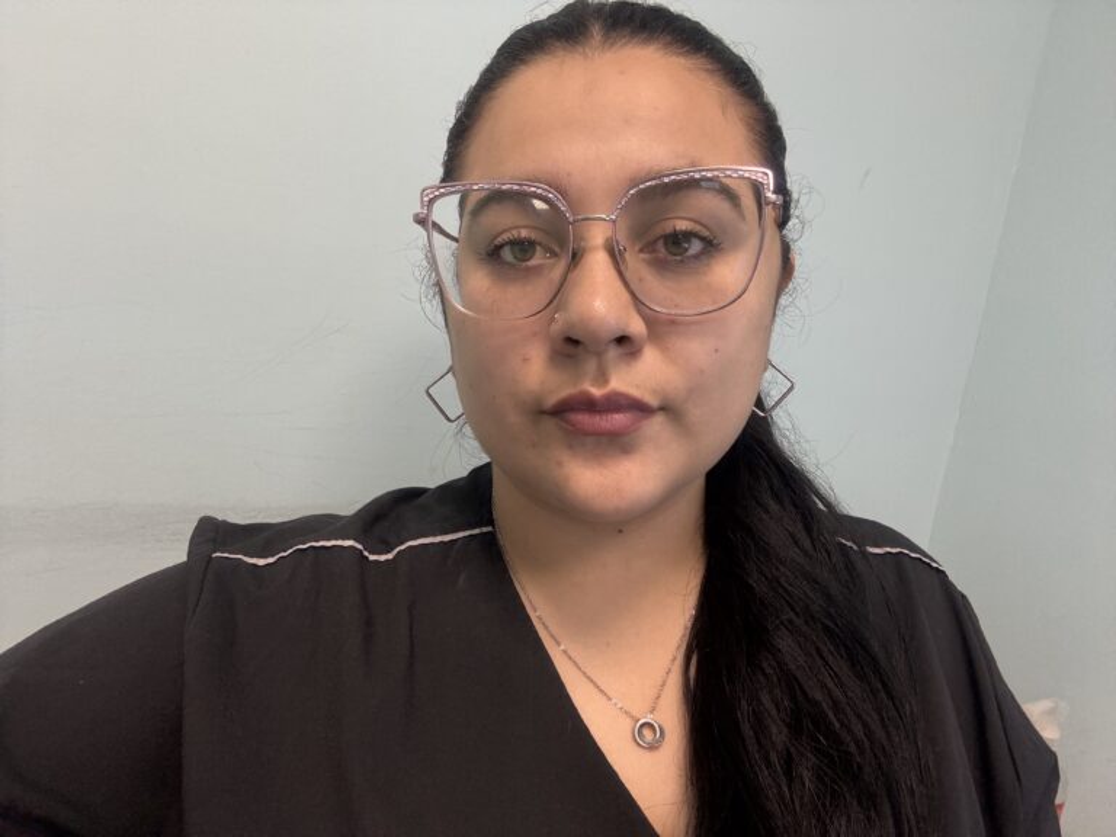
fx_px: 742
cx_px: 558
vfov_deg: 58.9
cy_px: 418
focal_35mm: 23
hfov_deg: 73.9
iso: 200
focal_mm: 2.69
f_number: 1.9
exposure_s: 1/60
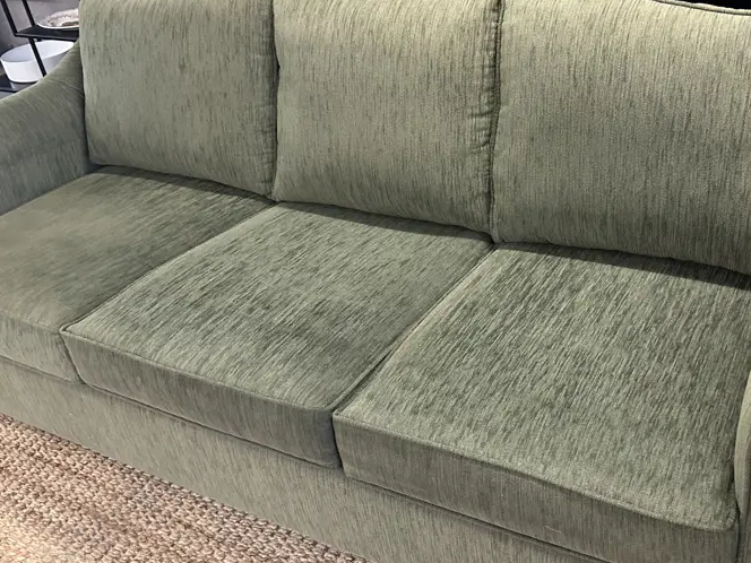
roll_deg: +5.5
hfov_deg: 49.4
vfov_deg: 38.6
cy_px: 236
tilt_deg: -30.4
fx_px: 803
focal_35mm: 37
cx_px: 491
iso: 500
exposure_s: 1/50
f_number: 1.78
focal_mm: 6.86
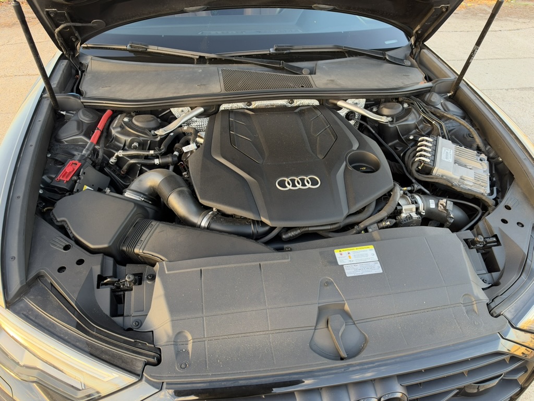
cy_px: 200
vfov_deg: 56.8
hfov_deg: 71.6
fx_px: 370
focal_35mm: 24
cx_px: 267
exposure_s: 1/121
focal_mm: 6.93
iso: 160
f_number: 1.8
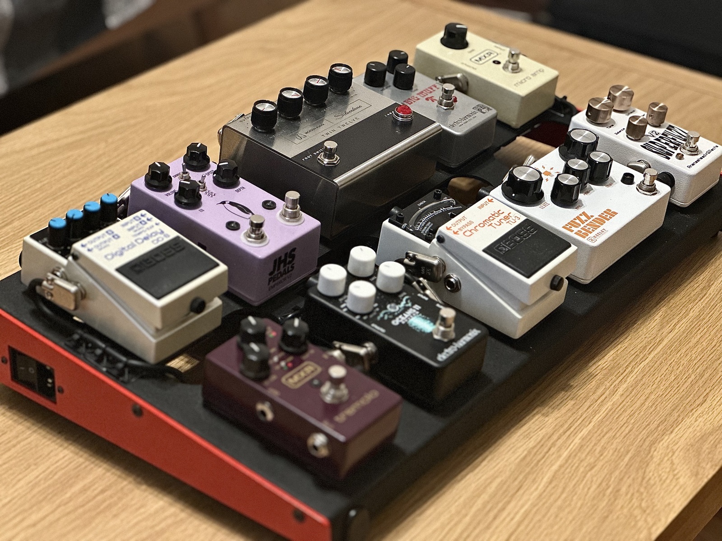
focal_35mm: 77
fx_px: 1606
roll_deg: -4.1
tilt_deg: -29.8
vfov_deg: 19.1
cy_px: 270
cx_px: 361
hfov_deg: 25.3
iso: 250
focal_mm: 9
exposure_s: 1/33
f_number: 2.8
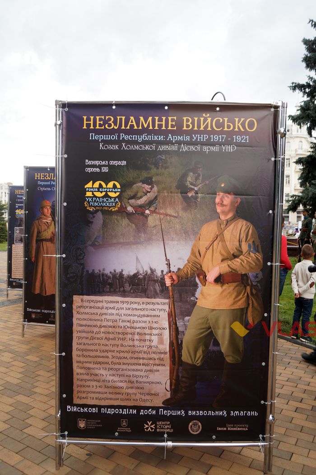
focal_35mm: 27
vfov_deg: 67.4
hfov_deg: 47.9
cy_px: 238
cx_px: 158
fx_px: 356
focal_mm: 18
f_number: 4
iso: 160
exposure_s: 1/160
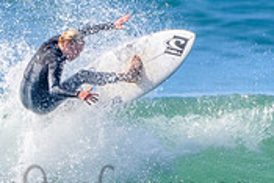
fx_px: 18952
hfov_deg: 0.8
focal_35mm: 2488
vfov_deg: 0.6
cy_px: 176
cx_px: 91
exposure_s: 1/2000
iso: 400
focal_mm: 500
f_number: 5.6
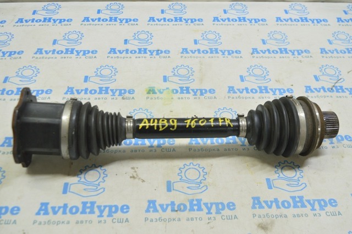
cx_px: 176
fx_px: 395
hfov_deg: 48.0
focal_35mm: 40
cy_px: 117
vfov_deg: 32.9
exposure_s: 1/20
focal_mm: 27
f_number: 5.6
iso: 400
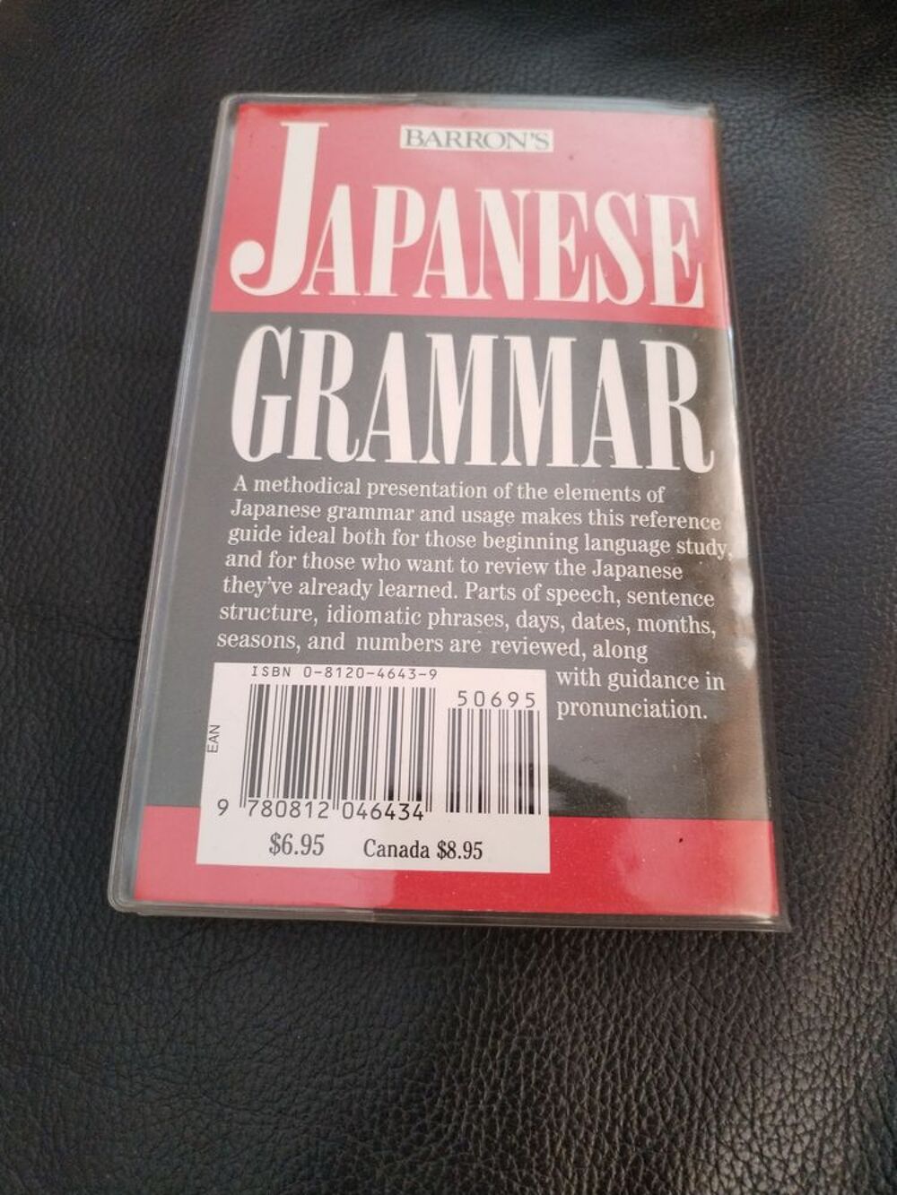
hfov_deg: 53.1
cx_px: 448
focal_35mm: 26
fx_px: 898
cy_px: 598
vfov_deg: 67.3
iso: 462
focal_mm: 4.75
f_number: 1.8
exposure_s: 1/50
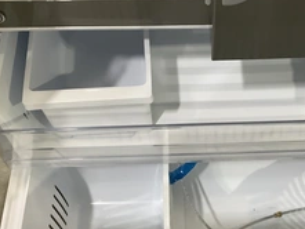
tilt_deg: -63.1
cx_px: 210
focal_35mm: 56
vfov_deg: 25.9
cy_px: 167
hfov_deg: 33.9
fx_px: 494
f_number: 2.4
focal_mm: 3.3
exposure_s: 1/40
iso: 250
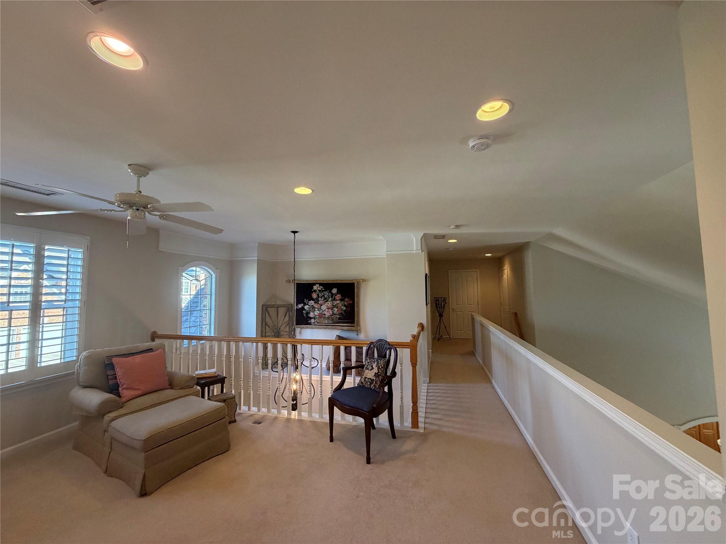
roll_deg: +1.6
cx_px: 363
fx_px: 294
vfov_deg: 85.7
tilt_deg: +3.7
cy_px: 272
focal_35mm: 14
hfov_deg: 102.1
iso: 320
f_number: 2.2
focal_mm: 2.22
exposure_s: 1/120
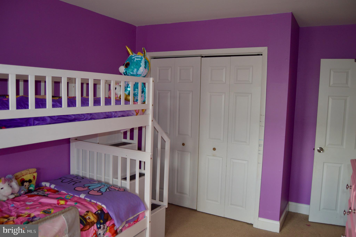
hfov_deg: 67.4
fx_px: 267
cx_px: 178
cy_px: 118
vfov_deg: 47.8
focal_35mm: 27
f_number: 3.5
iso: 400
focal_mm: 18
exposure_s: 1/100
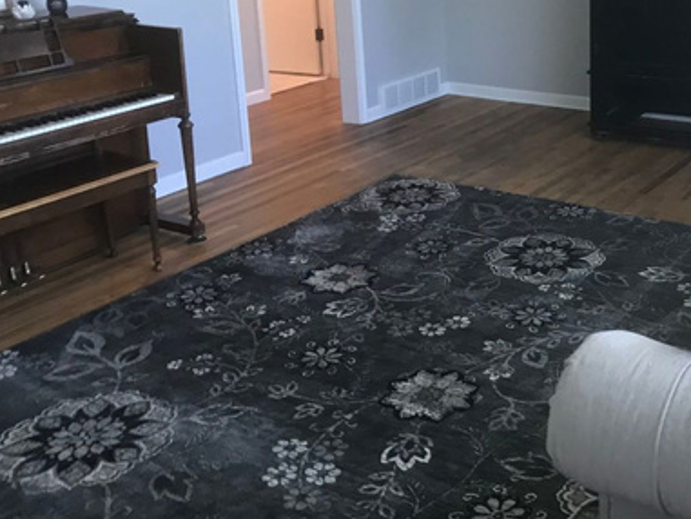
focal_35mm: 47
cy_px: 113
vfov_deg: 30.2
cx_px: 539
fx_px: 939
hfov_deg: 39.1
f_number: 1.8
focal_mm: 3.99
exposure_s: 1/15
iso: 40
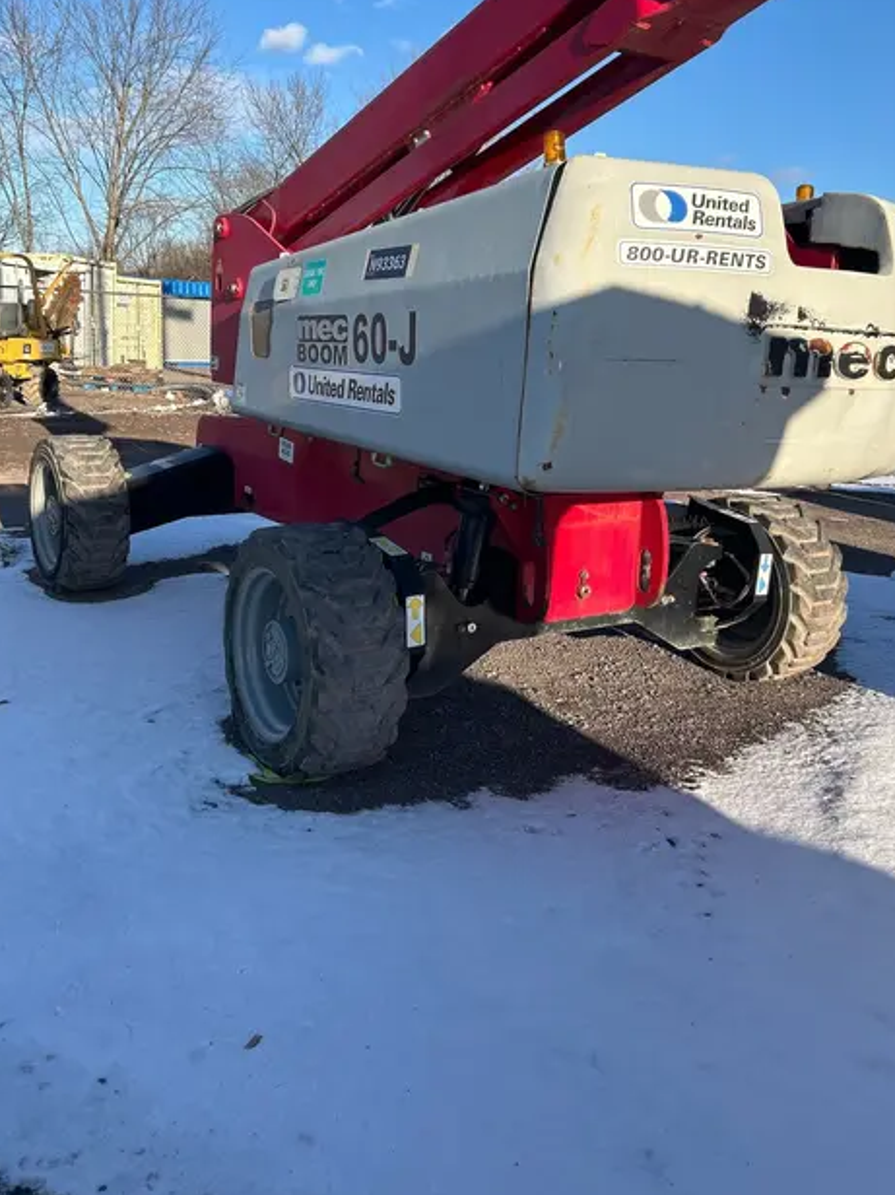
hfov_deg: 45.4
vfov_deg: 58.1
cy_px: 512
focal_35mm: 31
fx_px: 1069
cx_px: 448
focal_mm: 5.7
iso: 50
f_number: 1.5
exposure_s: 1/2123
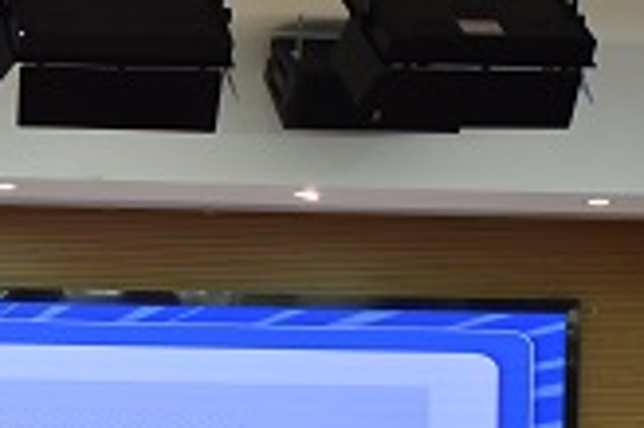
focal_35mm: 177
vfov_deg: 7.7
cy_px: 471
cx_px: -100
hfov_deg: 11.4
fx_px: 3157
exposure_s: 1/250
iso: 640
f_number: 4.2
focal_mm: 35
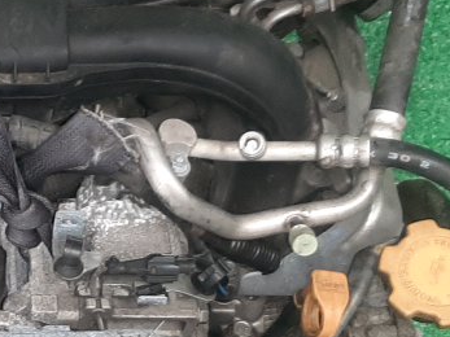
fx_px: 1403
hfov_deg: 17.3
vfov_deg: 13.7
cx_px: -100
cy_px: 227
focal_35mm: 108
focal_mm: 3.93
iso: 142
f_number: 1.7
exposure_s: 1/50
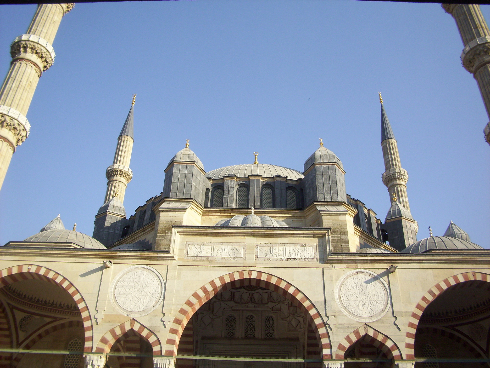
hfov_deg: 54.0
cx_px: 245
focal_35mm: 34
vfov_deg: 41.8
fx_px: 481
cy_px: 184
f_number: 5.6
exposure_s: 1/200
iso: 80
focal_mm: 5.7
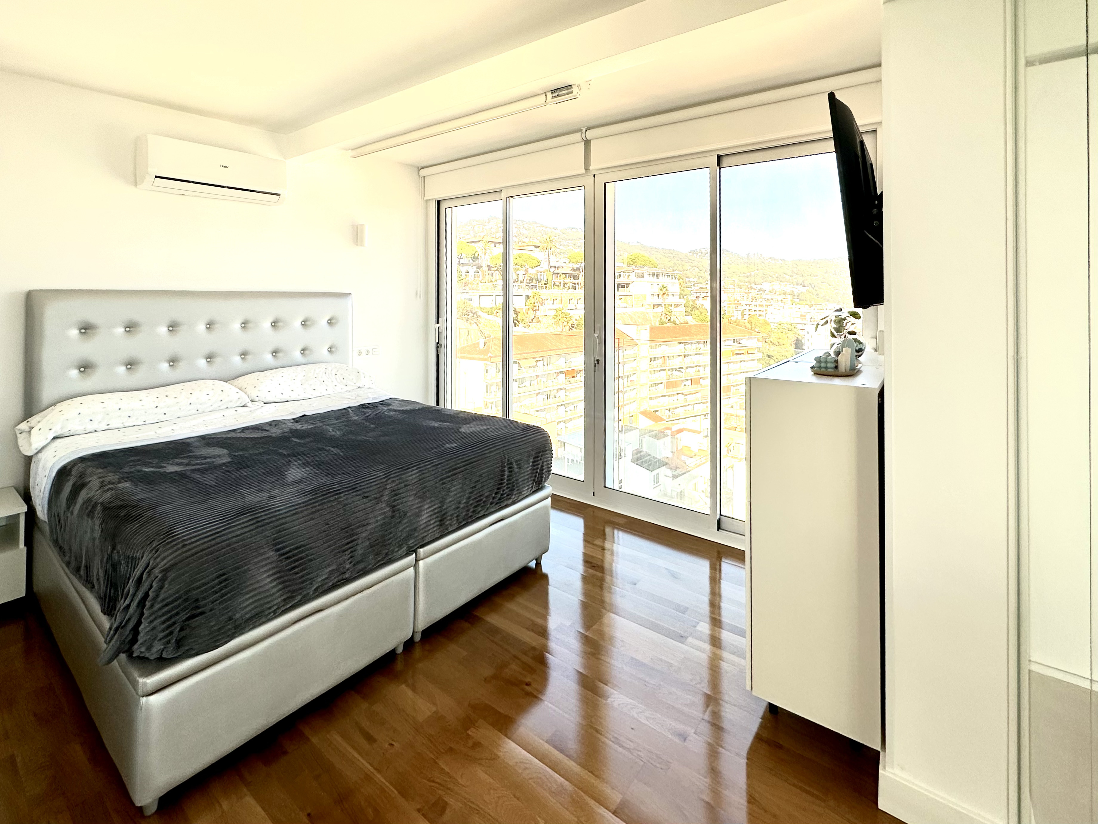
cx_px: 549
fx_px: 444
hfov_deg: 102.1
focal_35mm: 14
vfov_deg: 85.7
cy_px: 412
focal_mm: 2.22
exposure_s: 1/506
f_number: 2.2
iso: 40
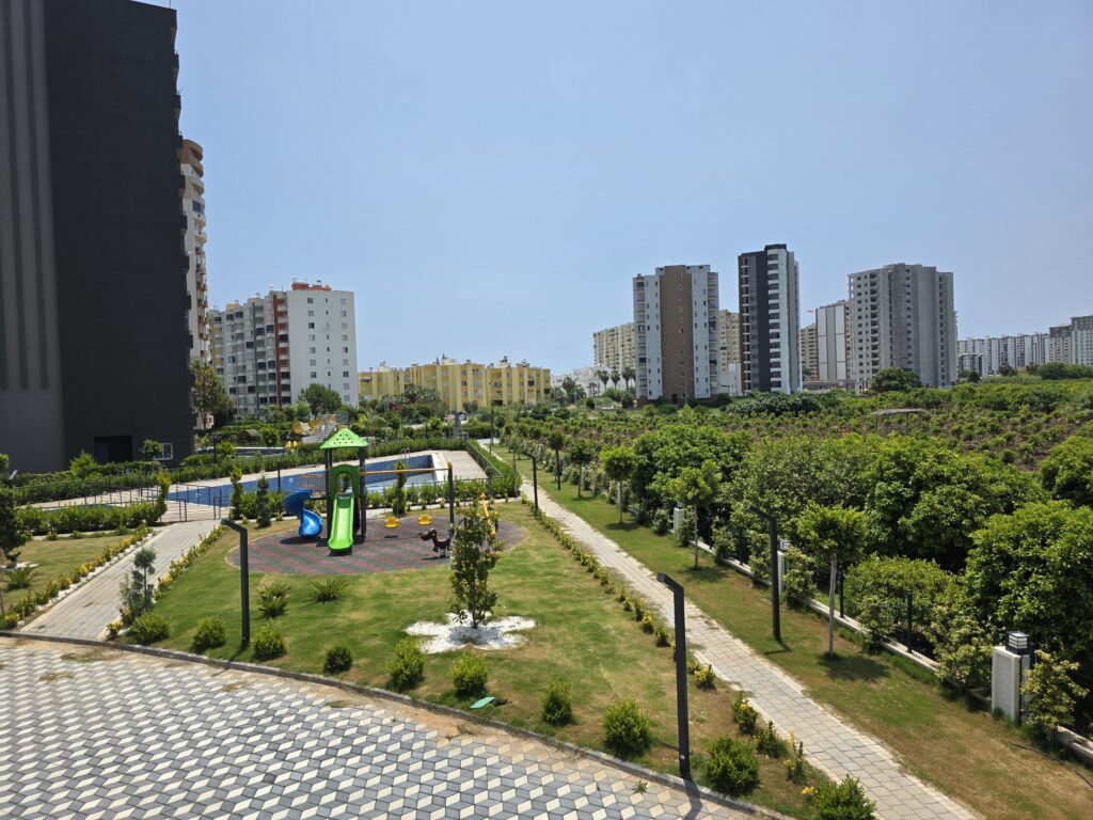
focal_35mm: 23
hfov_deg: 73.9
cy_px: 410
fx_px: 726
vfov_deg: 58.9
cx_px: 546
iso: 64
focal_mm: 6.3
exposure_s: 1/7944
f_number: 1.7
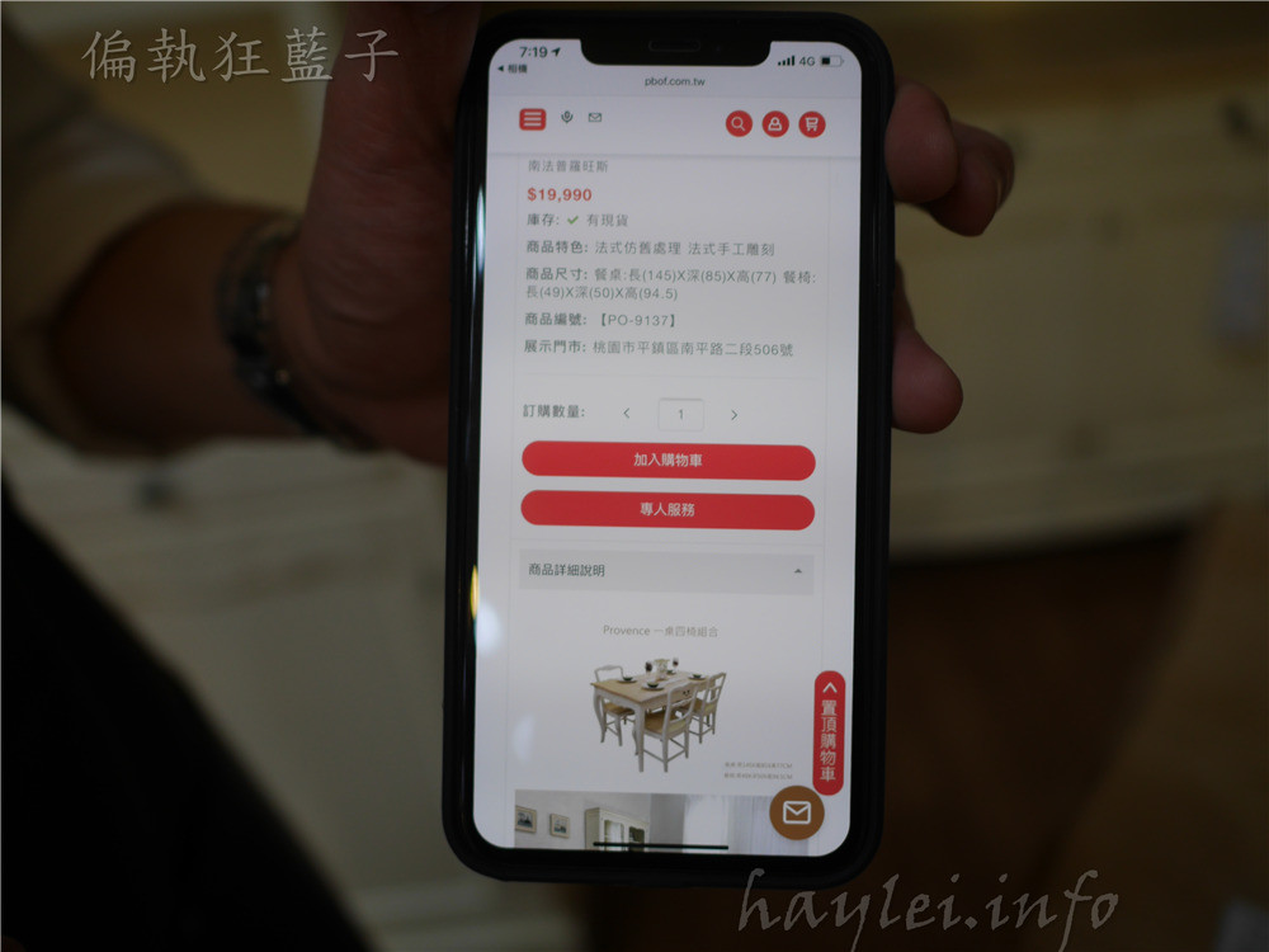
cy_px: 476
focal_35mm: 30
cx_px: 634
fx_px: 1100
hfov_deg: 60.0
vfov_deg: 46.8
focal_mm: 15
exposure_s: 1/80
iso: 200
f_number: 1.7
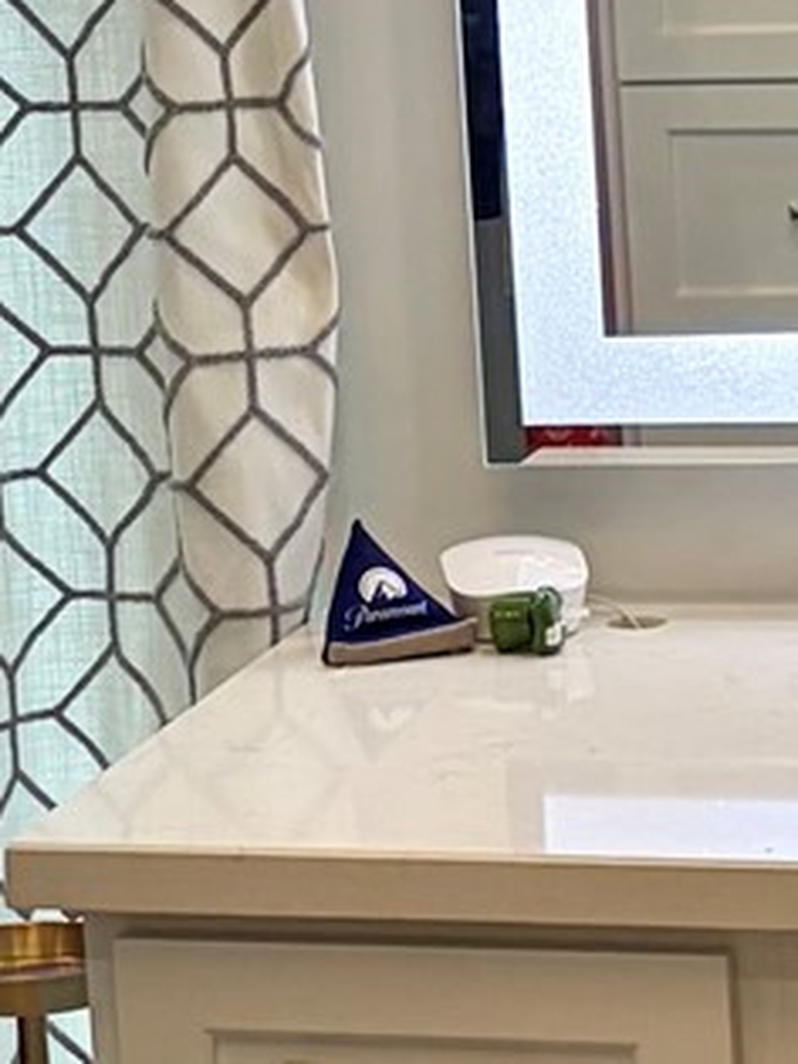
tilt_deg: -6.8
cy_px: 226
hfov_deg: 8.8
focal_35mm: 169
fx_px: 5198
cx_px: 108
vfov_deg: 11.7
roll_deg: +3.6
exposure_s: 1/213
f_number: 1.6
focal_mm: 5.96
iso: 80
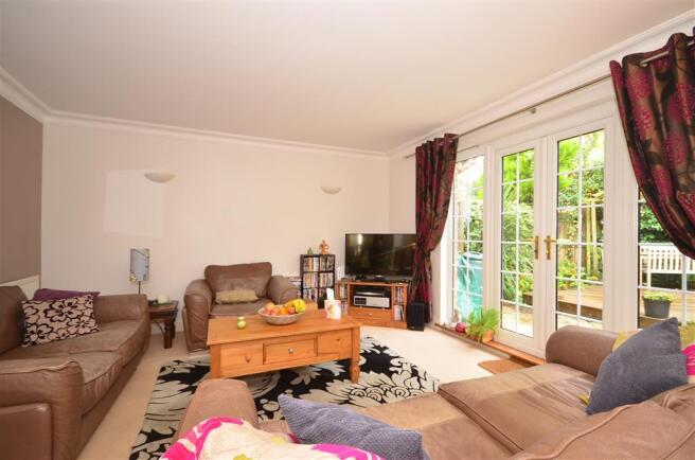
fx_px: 318
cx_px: 348
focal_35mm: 16
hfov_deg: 95.1
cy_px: 230
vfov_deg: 71.8
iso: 200
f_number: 5
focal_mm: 11
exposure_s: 1/8
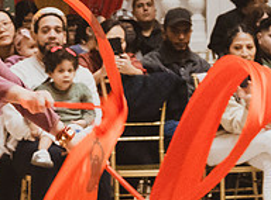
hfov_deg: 7.9
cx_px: 33
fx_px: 1963
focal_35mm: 252
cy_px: 164
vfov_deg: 5.8
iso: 6400
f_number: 6.3
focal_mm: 50
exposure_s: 1/250
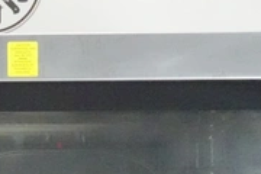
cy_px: 262
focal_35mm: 188
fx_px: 1363
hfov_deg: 10.8
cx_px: -32
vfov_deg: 7.2
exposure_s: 1/50
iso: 6400
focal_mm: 16.54
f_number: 9
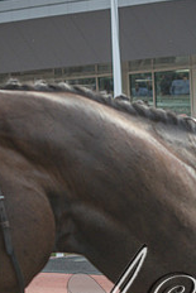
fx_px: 2063
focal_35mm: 253
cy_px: 232
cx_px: 246
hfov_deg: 5.4
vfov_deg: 8.1
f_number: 5
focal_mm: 50
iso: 200
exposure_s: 1/400
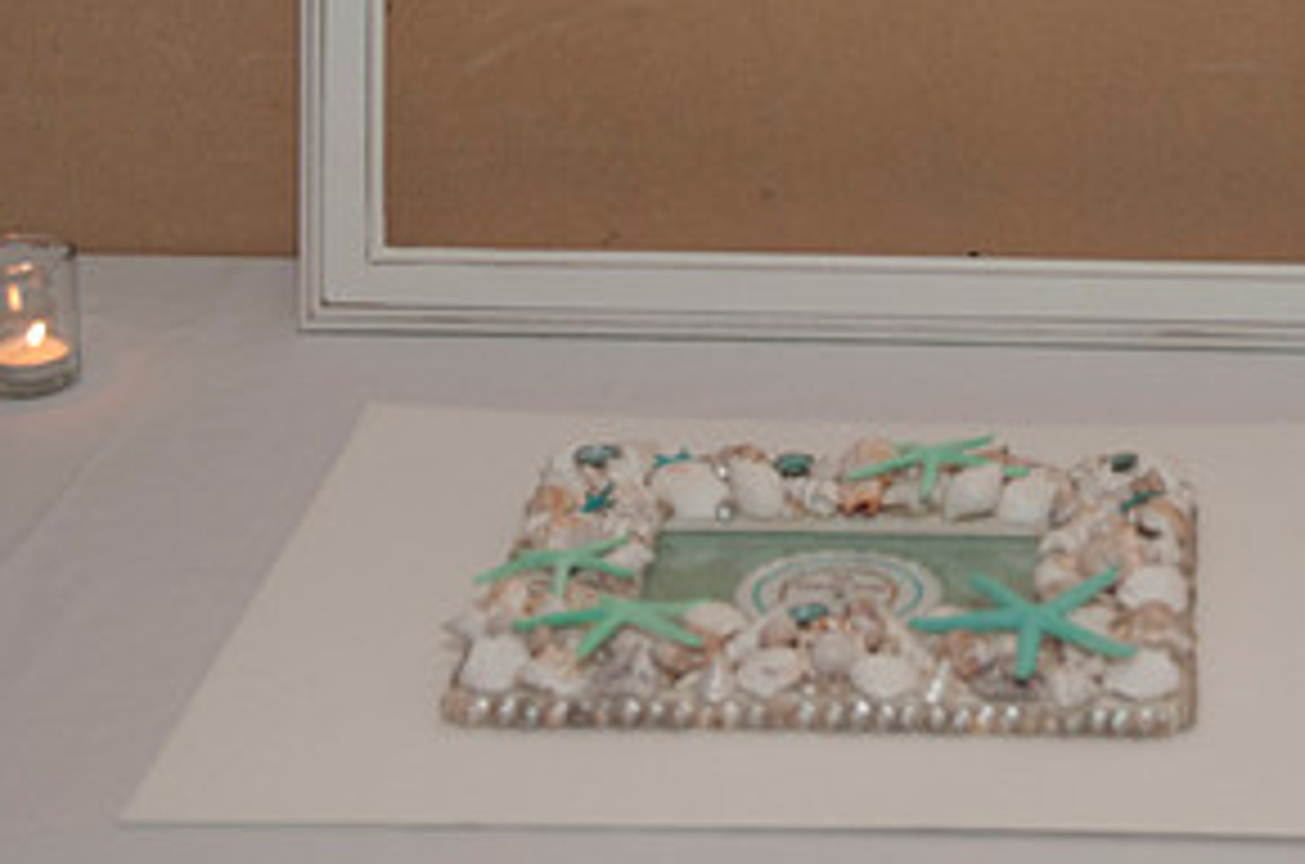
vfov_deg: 14.0
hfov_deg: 21.0
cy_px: 61
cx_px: 1080
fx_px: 3472
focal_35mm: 96
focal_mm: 32
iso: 400
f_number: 5.6
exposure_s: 1/60
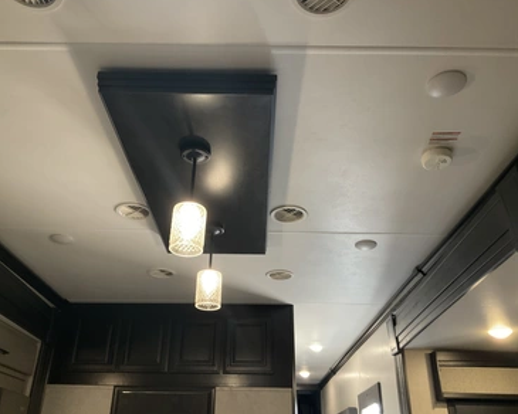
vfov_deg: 47.1
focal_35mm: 31
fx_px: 475
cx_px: 248
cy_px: 203
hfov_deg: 57.2
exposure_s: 1/48
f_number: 1.8
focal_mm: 3
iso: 250
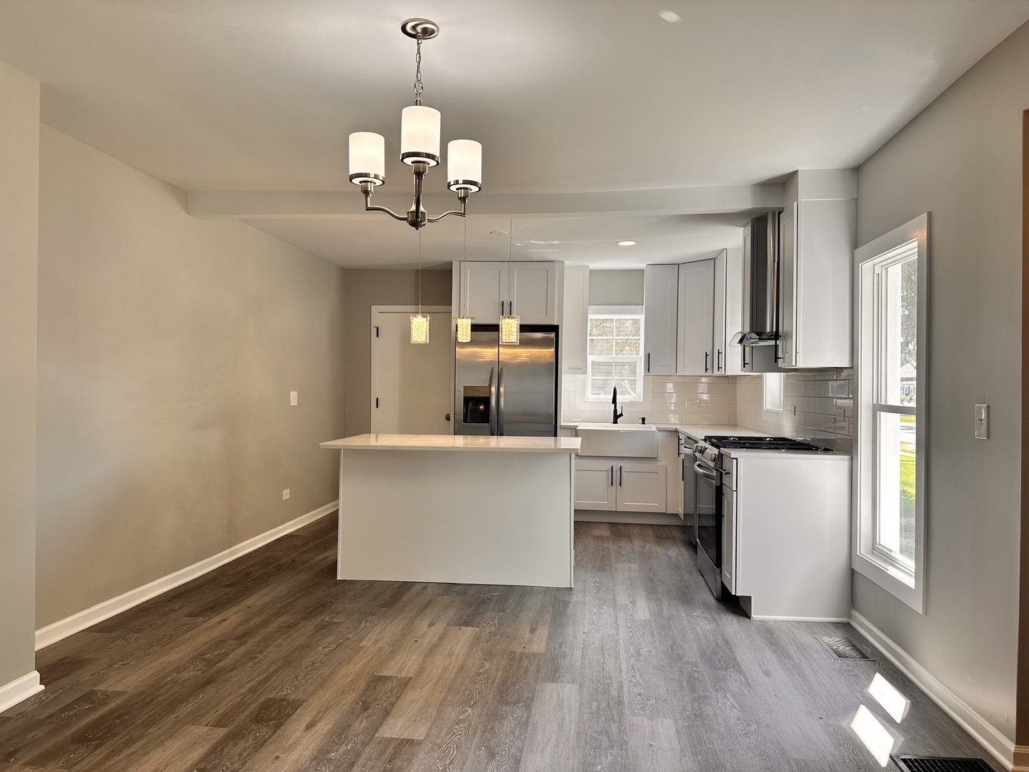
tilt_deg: +0.3
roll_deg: -0.8
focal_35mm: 24
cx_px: 514
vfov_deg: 56.8
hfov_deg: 71.6
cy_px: 386
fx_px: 713
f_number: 1.78
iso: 64
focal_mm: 6.86
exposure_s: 1/204
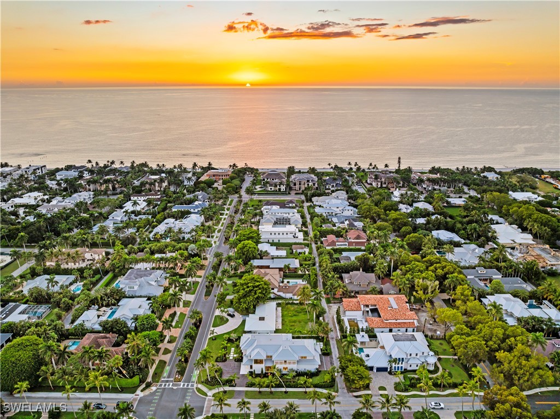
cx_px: 280
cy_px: 210
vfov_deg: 56.7
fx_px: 388
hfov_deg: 71.6
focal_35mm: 24
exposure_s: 1/80
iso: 150
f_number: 2.8
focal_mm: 12.29
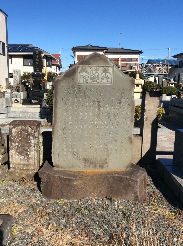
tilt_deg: -11.0
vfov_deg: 56.9
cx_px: 92
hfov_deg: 44.0
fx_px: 226
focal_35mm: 32
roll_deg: +0.4
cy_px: 123
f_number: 2.4
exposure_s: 1/1395
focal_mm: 3.3
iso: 32
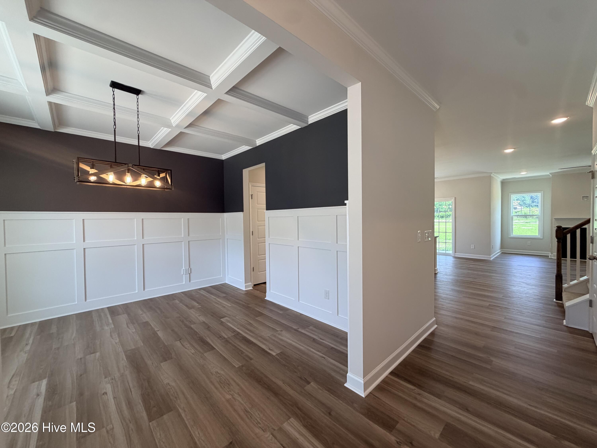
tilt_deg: -1.9
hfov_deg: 102.1
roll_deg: +1.6
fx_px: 241
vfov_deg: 85.7
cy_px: 224
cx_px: 298
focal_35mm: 14
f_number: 2.2
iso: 125
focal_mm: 2.22
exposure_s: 1/120
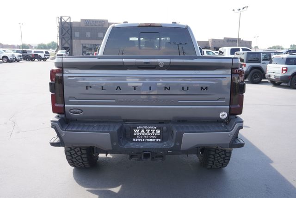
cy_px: 99
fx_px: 259
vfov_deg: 41.8
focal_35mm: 32
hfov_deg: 59.4
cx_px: 148
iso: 100
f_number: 5
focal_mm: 21
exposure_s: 1/100
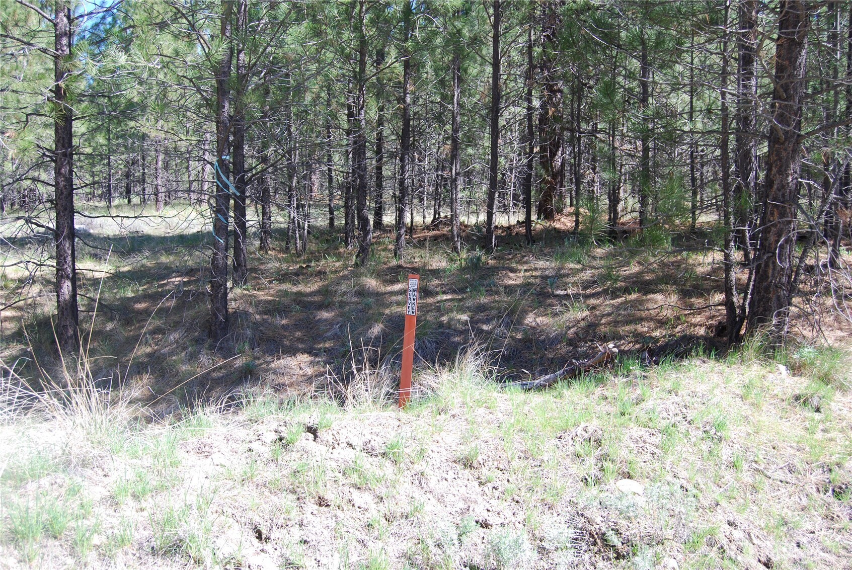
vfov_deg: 40.1
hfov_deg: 57.2
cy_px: 285
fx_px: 782
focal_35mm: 33
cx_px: 426
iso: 125
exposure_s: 1/125
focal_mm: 22
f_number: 5.6
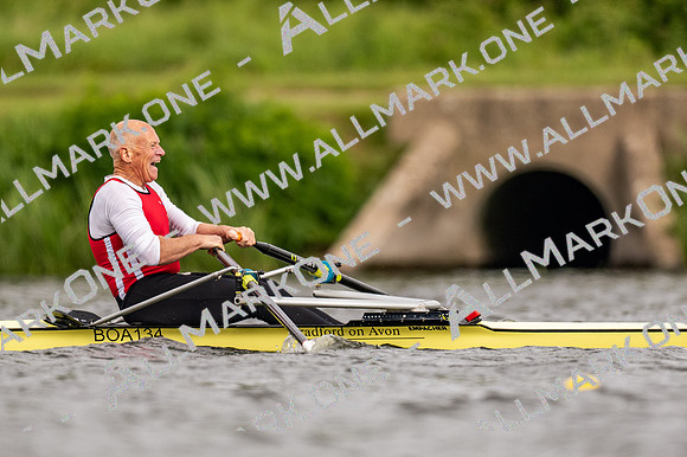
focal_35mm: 900
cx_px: 344
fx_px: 17165
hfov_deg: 2.3
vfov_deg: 1.5
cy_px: 228
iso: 560
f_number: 4
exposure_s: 1/2500
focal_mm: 600
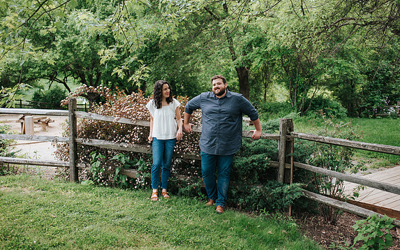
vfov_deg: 34.4
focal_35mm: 37
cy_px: 120
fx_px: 403
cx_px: 203
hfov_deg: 52.8
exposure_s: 1/640
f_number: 2.8
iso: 320
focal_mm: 35
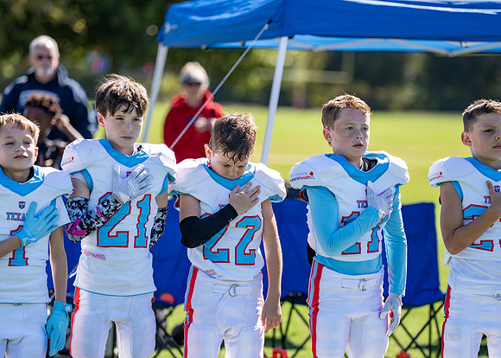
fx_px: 2427
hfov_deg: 11.8
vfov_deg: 8.4
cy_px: 192
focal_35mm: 171
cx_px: 254
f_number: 2.8
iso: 125
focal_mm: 147
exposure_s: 1/1000
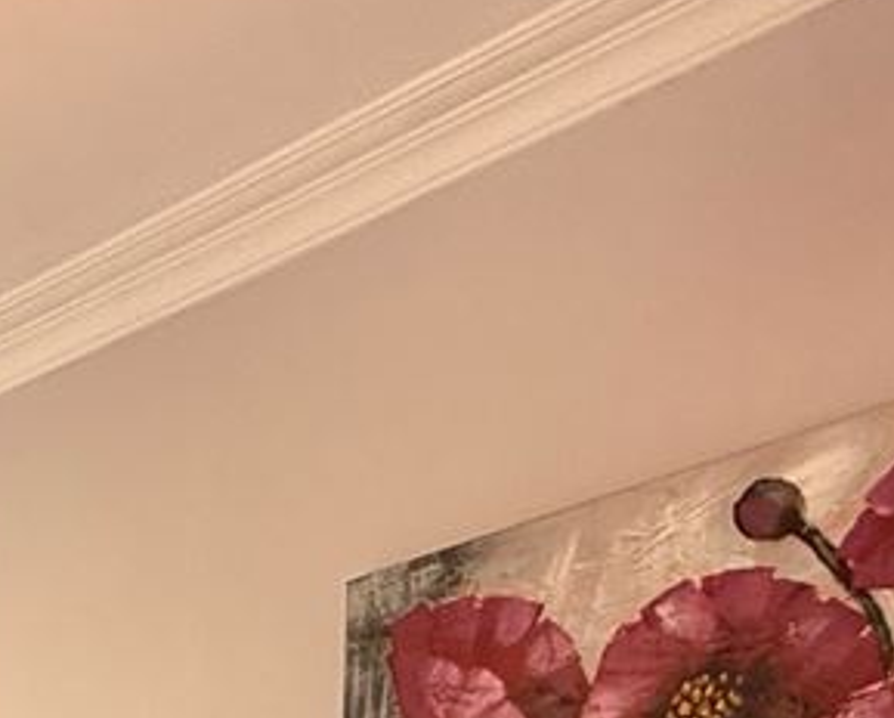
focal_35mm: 68
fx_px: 1802
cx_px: -433
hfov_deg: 22.9
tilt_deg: -2.1
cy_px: 1476
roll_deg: -0.6
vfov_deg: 16.5
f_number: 2.2
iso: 200
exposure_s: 1/50
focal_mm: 2.22
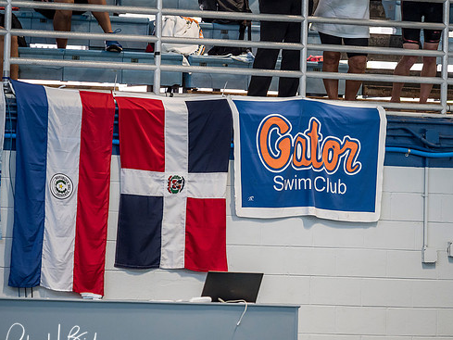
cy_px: 193
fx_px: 4660
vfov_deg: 4.2
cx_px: 245
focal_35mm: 356
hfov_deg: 5.6
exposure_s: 1/400
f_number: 2.8
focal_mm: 150
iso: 1250
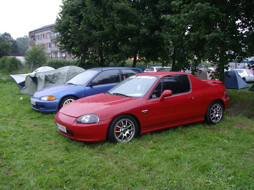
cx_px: 127
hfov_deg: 51.4
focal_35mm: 36
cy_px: 95
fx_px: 264
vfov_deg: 39.7
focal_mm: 6
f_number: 2.7
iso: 160
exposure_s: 1/160
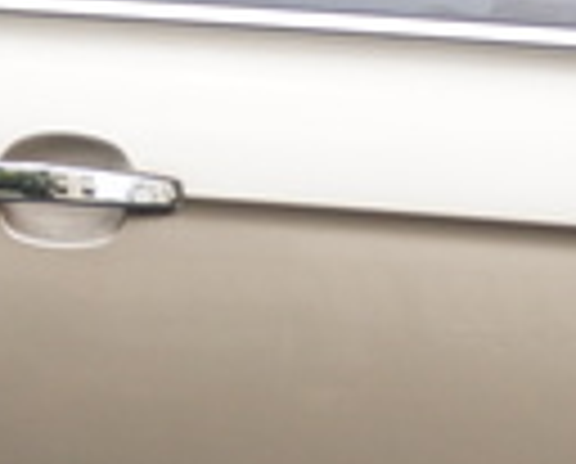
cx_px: -22
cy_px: 527
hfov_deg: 7.3
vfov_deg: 5.9
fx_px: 4494
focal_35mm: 263
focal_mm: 20
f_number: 4
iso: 200
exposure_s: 1/500
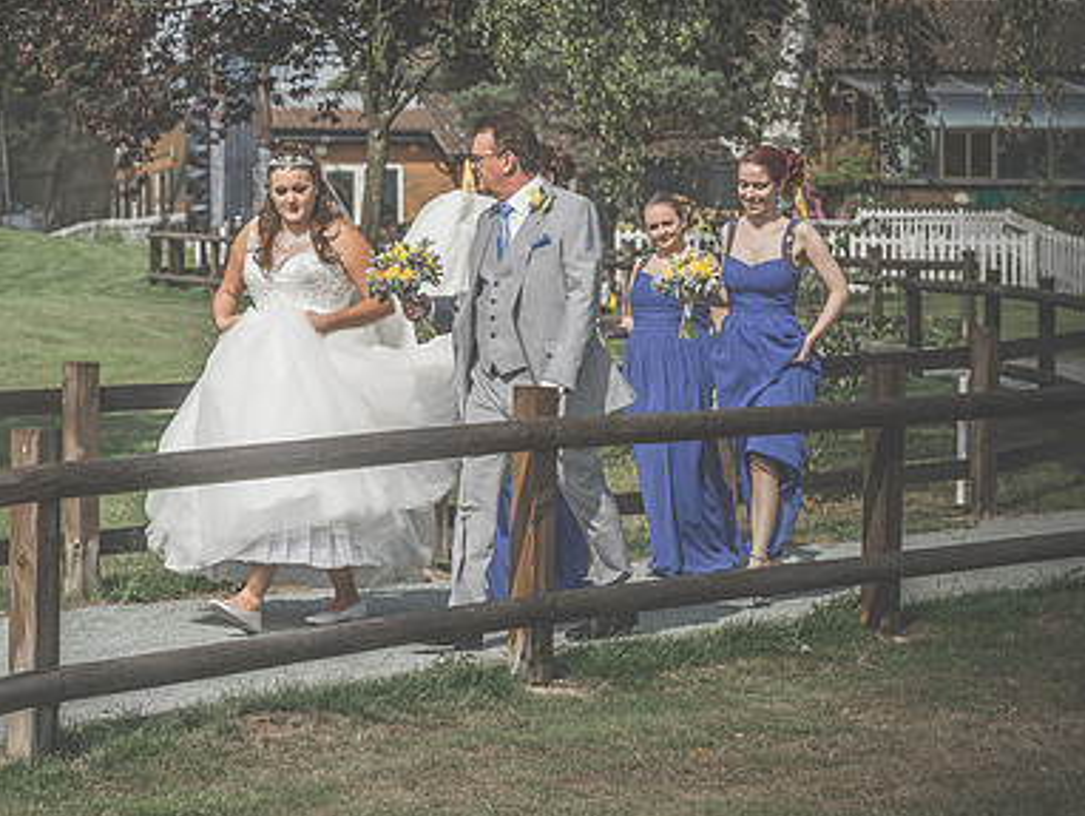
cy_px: 387
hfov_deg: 15.8
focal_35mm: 124
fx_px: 3889
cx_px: 276
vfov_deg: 12.0
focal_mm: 85
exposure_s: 1/400
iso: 100
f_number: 6.3
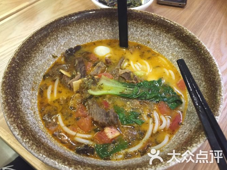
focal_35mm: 30
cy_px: 86
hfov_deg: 60.0
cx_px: 114
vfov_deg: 46.8
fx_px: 197
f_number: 2.2
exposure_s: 1/30
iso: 250
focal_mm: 4.15
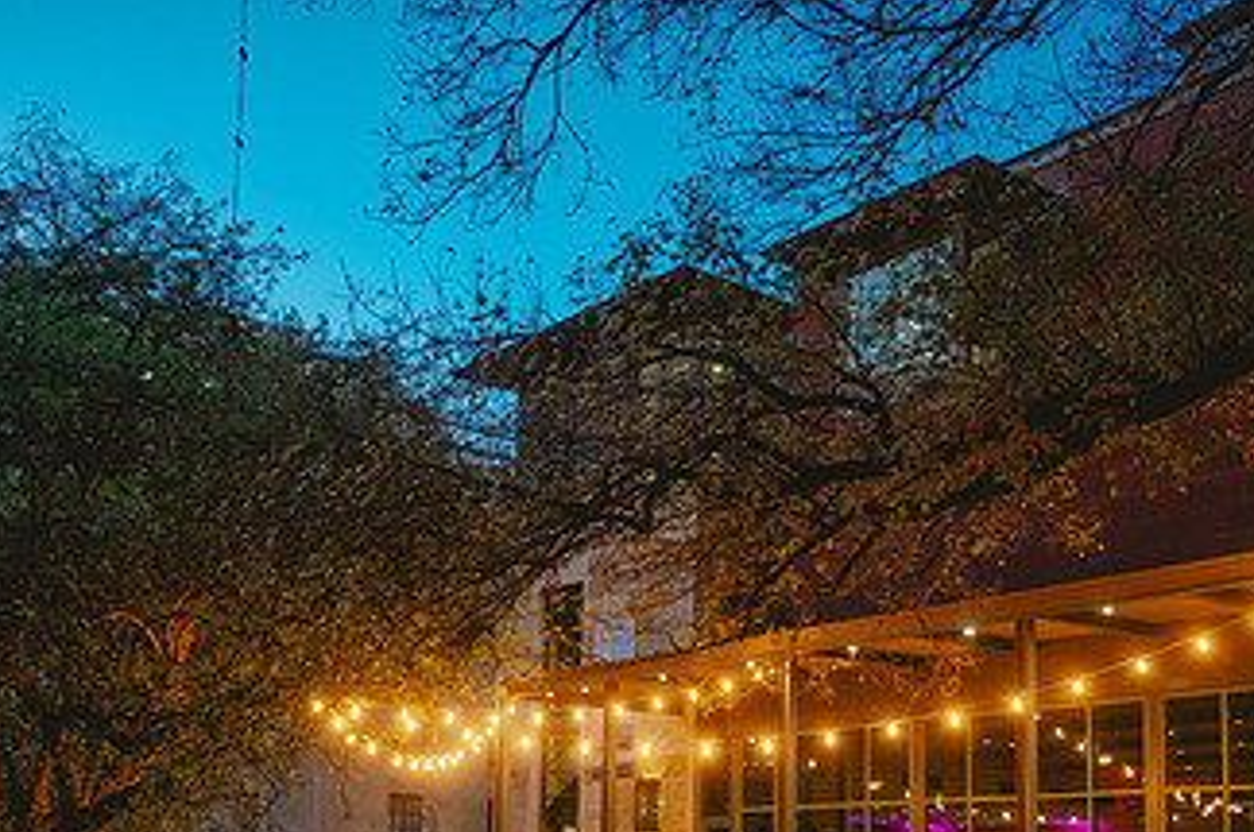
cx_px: 542
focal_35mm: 43
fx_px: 1496
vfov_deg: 29.9
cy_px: 735
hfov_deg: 45.4
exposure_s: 1/60
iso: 1600
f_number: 3.5
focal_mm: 24
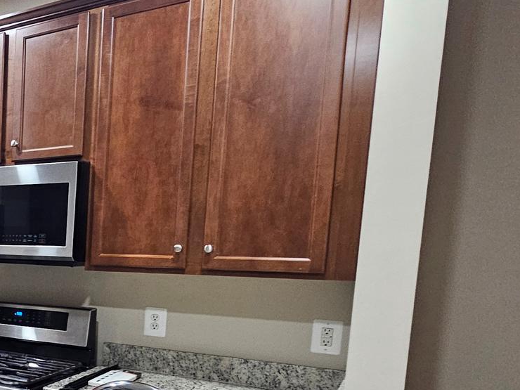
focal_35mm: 36
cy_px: 302
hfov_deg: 37.0
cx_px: -124
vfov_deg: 38.4
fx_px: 541
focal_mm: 2.2
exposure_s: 1/30
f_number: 2.2
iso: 320
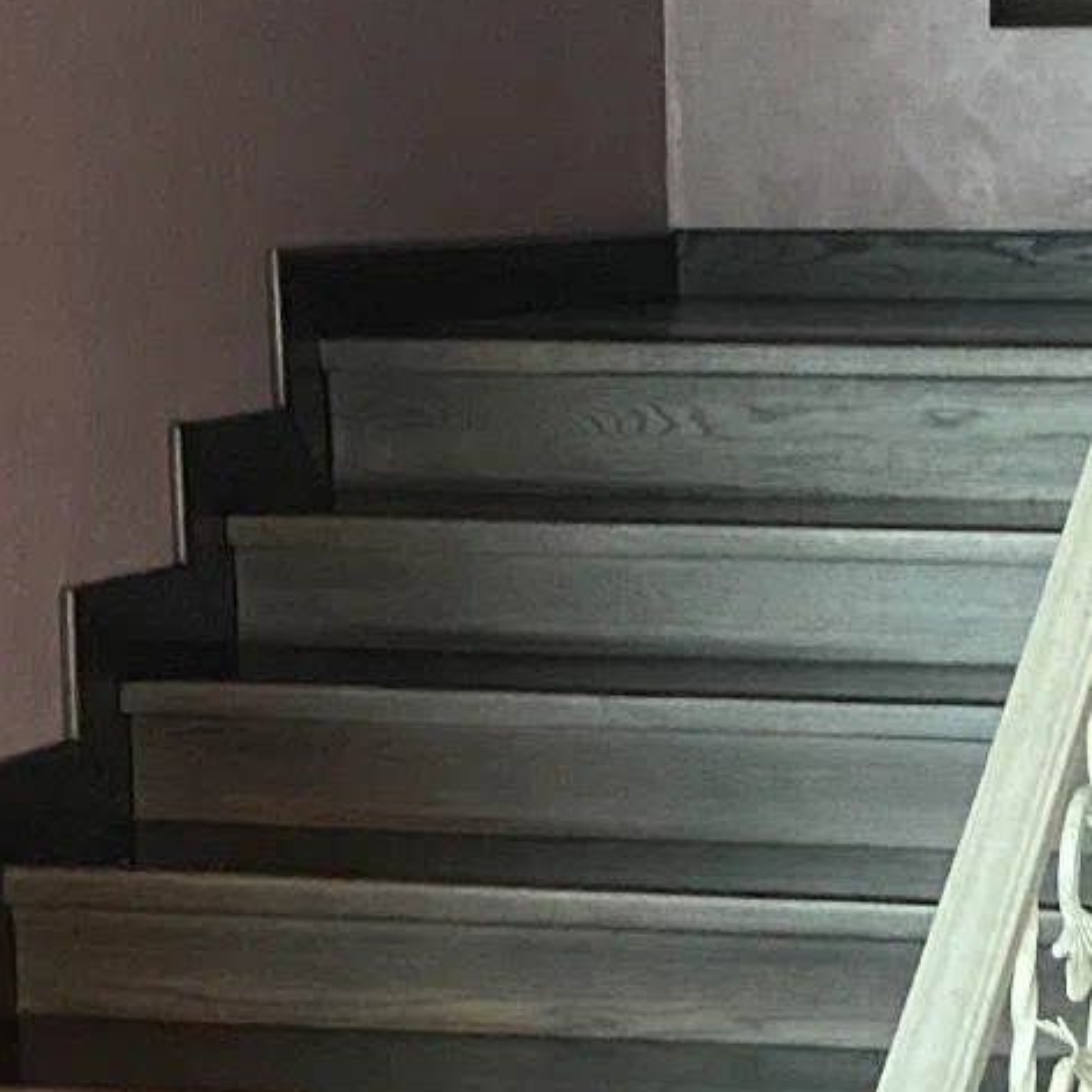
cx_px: 1073
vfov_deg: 14.8
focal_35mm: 117
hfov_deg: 14.7
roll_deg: +0.7
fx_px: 4176
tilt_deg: -9.9
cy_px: 886
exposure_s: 1/40
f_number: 1.8
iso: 640
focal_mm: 4.25
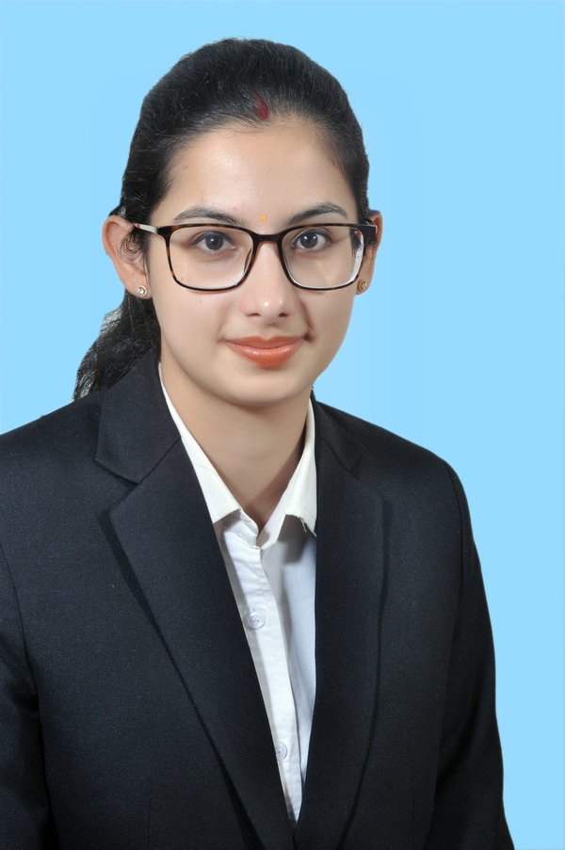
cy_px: 425
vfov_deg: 14.0
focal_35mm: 147
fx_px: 3468
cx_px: 282
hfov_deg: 9.3
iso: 400
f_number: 16
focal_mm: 98
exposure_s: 1/125
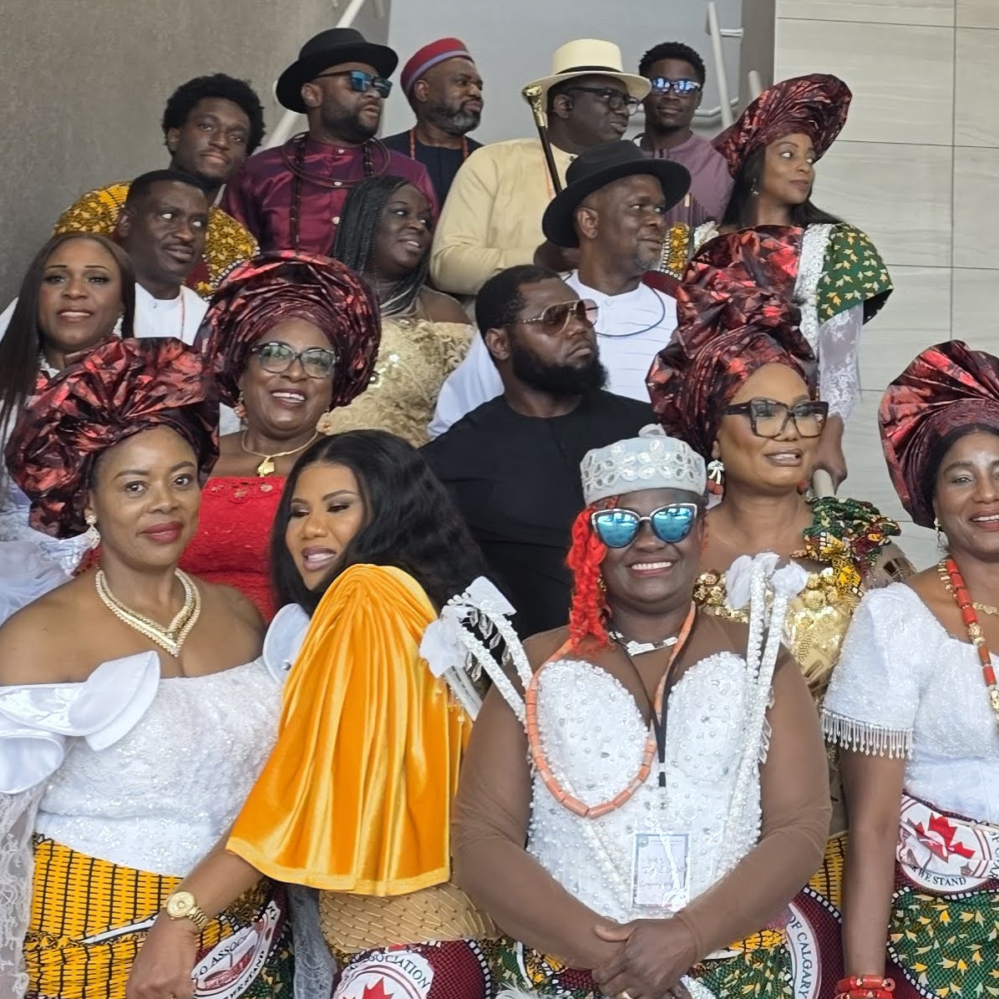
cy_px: 168
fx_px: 2220
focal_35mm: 68
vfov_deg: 24.8
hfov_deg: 24.8
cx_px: 836
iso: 25
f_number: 1.7
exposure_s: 1/120
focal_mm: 6.3
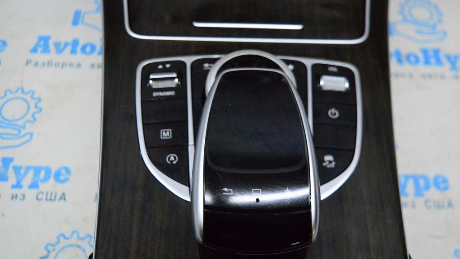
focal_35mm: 41
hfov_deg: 49.4
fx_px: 500
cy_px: 116
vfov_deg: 29.0
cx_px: 230
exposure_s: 1/800
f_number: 4
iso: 6400
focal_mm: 26
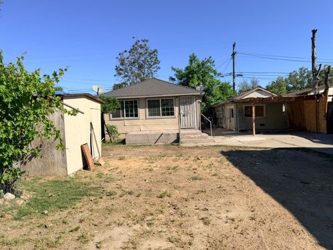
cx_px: 166
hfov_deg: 71.6
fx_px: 231
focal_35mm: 24
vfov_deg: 56.8
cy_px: 125
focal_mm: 6.76
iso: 80
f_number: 1.78
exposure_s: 1/5714
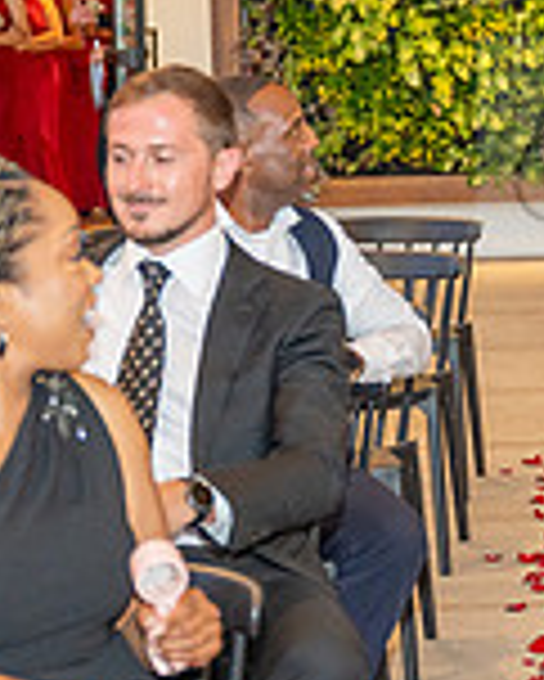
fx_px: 2976
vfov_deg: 13.0
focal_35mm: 148
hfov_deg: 10.0
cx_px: 868
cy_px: 142
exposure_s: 1/200
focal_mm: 41
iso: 1000
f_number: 2.8
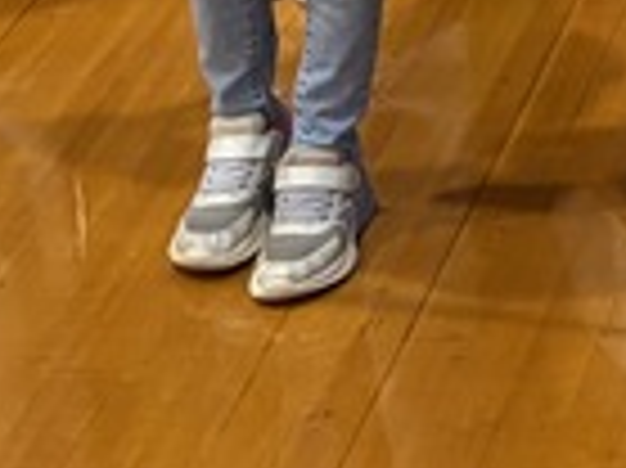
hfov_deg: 9.1
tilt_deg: -8.2
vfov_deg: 6.7
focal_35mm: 192
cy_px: -1116
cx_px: 1585
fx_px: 3469
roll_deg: -1.7
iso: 200
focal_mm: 5.96
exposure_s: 1/60
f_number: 1.6
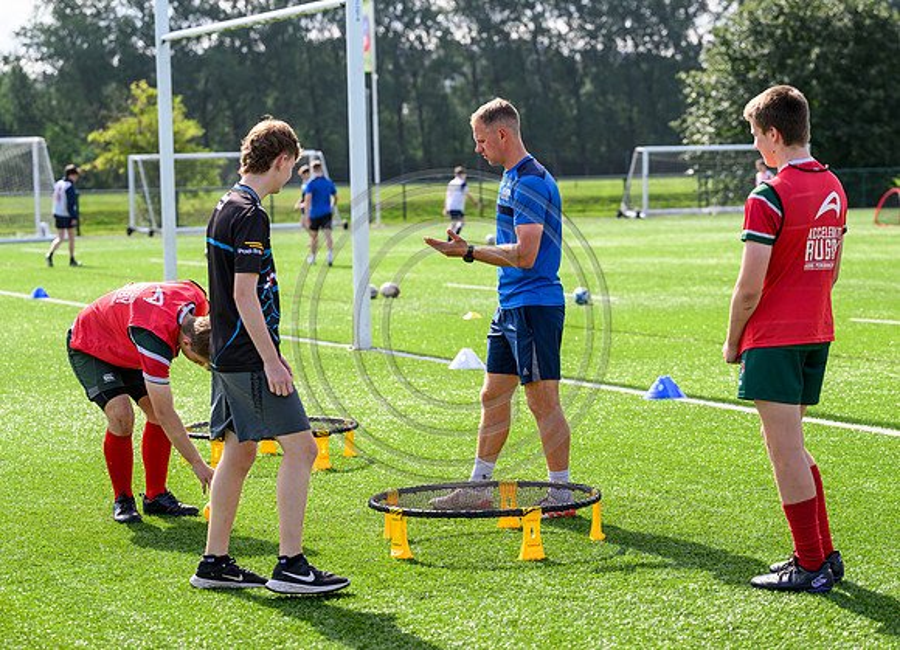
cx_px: 493
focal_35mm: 97
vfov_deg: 14.9
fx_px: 2480
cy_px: 304
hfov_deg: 20.6
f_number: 3.5
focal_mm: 86
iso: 200
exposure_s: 1/1000
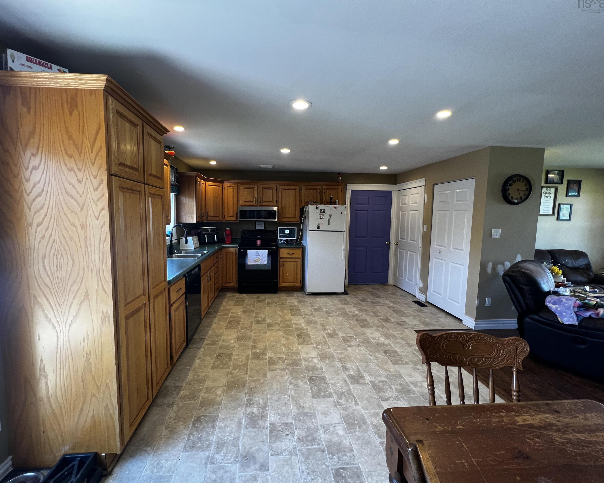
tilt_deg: -5.5
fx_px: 250
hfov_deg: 100.6
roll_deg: -1.1
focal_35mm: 14
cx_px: 282
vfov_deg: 88.0
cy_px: 242
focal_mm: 1.57
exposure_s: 1/60
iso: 160
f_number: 1.8
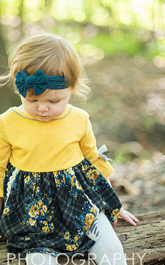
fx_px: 591
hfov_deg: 15.8
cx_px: 45
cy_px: 132
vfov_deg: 25.2
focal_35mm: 82
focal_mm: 50
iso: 640
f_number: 1.6
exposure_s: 1/320
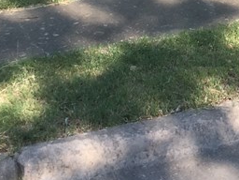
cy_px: -94
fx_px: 801
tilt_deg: -8.5
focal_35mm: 116
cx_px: 292
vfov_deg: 12.1
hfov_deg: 16.2
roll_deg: -0.5
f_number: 2.2
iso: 25
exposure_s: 1/516
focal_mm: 4.15
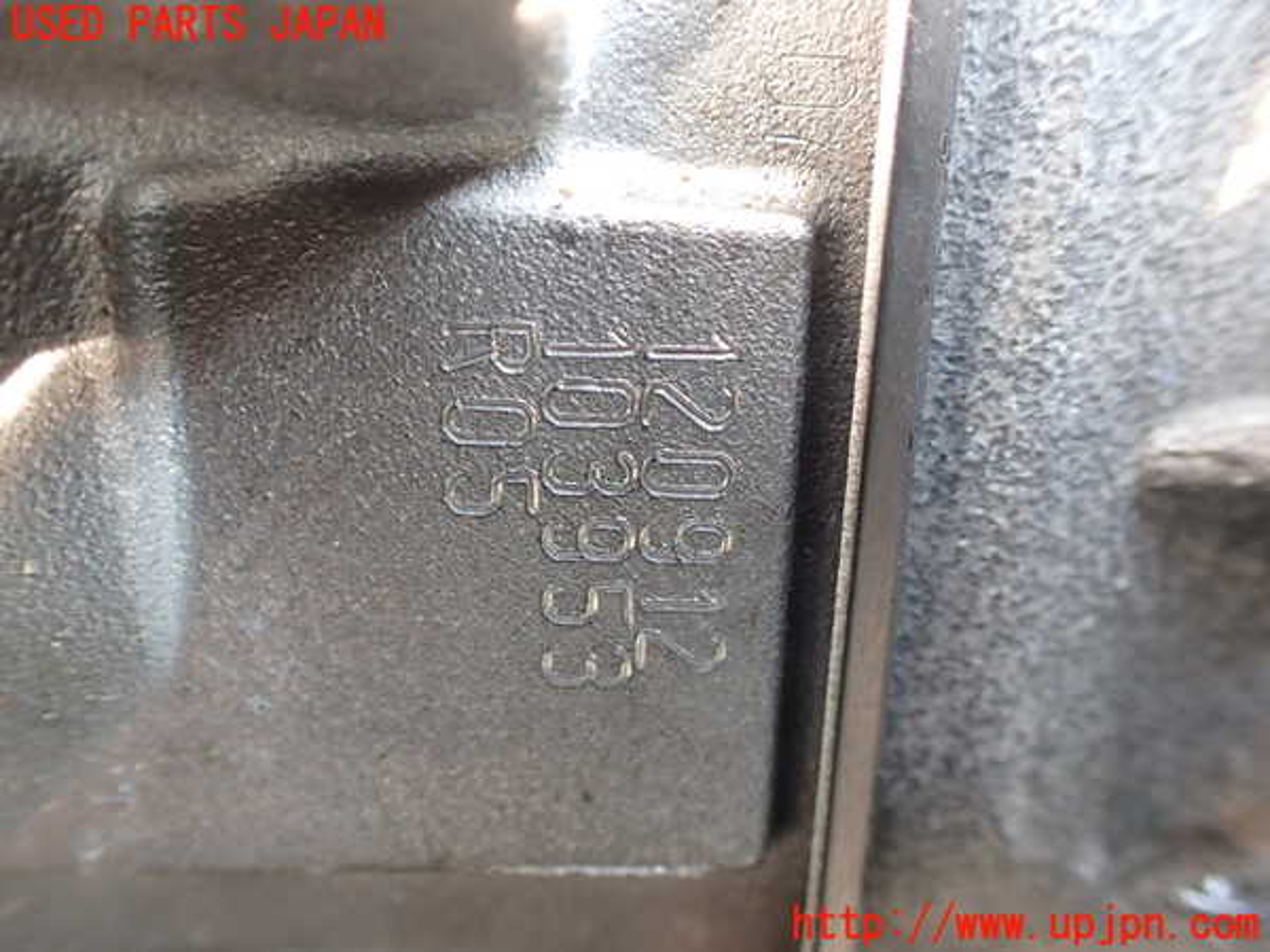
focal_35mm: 30
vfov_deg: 46.8
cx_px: 635
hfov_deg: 60.0
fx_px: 1101
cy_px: 476
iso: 500
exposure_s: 1/125
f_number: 2.3
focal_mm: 5.4
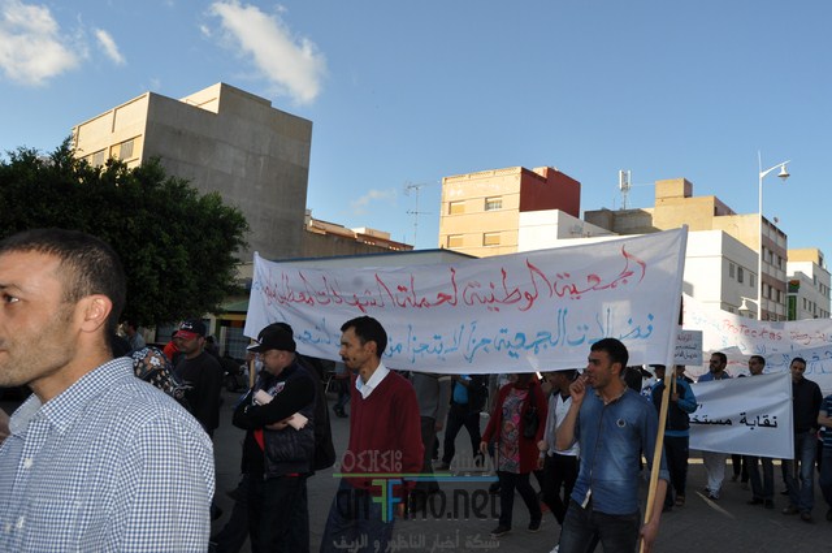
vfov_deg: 47.8
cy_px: 276
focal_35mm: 27
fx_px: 623
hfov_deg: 67.4
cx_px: 416
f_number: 10
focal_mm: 18
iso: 200
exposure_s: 1/200
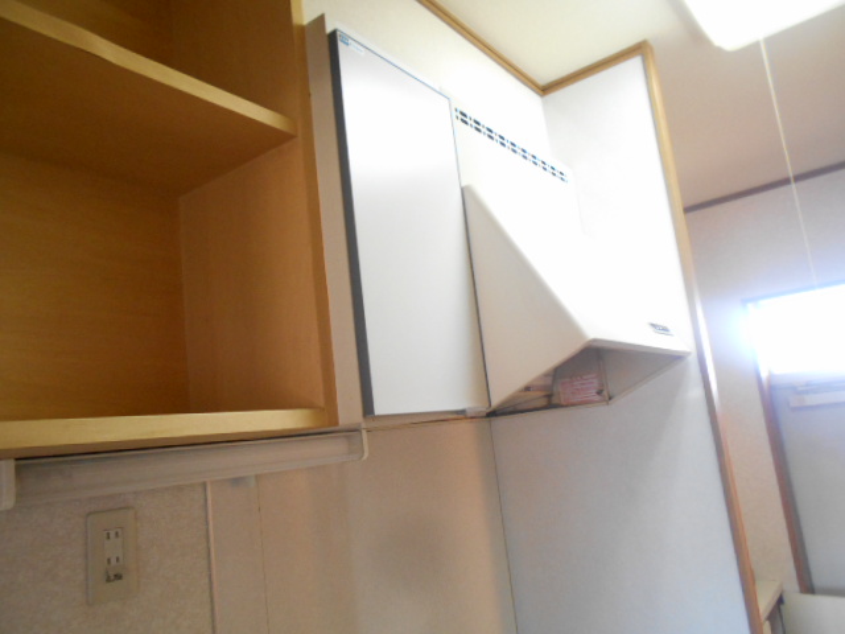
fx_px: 635
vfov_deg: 53.1
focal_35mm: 26
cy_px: 317
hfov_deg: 67.3
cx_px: 422
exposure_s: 1/15
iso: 400
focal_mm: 4.6
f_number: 3.2
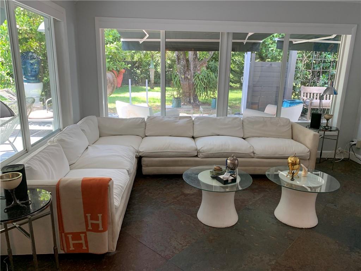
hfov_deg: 67.3
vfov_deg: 53.1
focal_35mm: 26
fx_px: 271
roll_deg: -1.2
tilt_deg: -15.4
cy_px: 136
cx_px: 180
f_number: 1.8
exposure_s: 1/121
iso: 100
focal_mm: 4.25
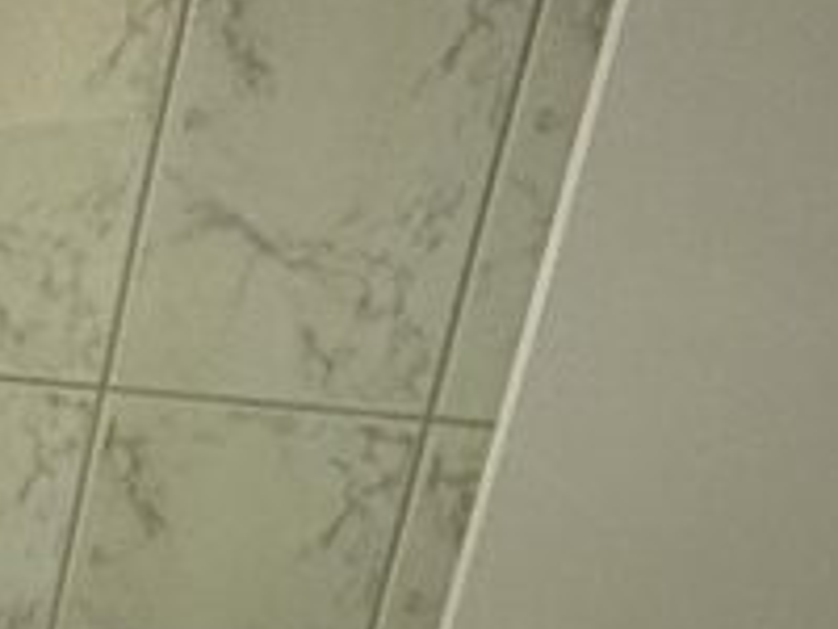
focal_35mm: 101
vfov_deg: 13.4
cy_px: 1069
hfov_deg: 12.9
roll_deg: -0.3
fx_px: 2445
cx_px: -1349
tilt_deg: -21.7
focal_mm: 2.22
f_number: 2.2
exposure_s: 1/99
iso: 50
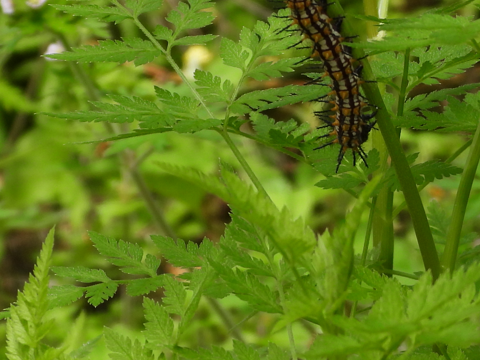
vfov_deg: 4.4
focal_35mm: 340
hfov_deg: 5.8
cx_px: 361
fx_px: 4714
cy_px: 112
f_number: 4
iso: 100
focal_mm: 20.7
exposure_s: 1/500
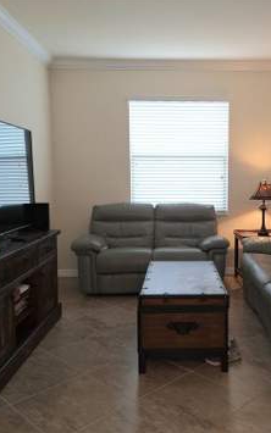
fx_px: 390
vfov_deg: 58.1
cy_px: 215
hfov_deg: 37.8
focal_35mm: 33
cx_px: 184
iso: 100
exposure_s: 1/40
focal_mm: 5.54
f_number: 1.8
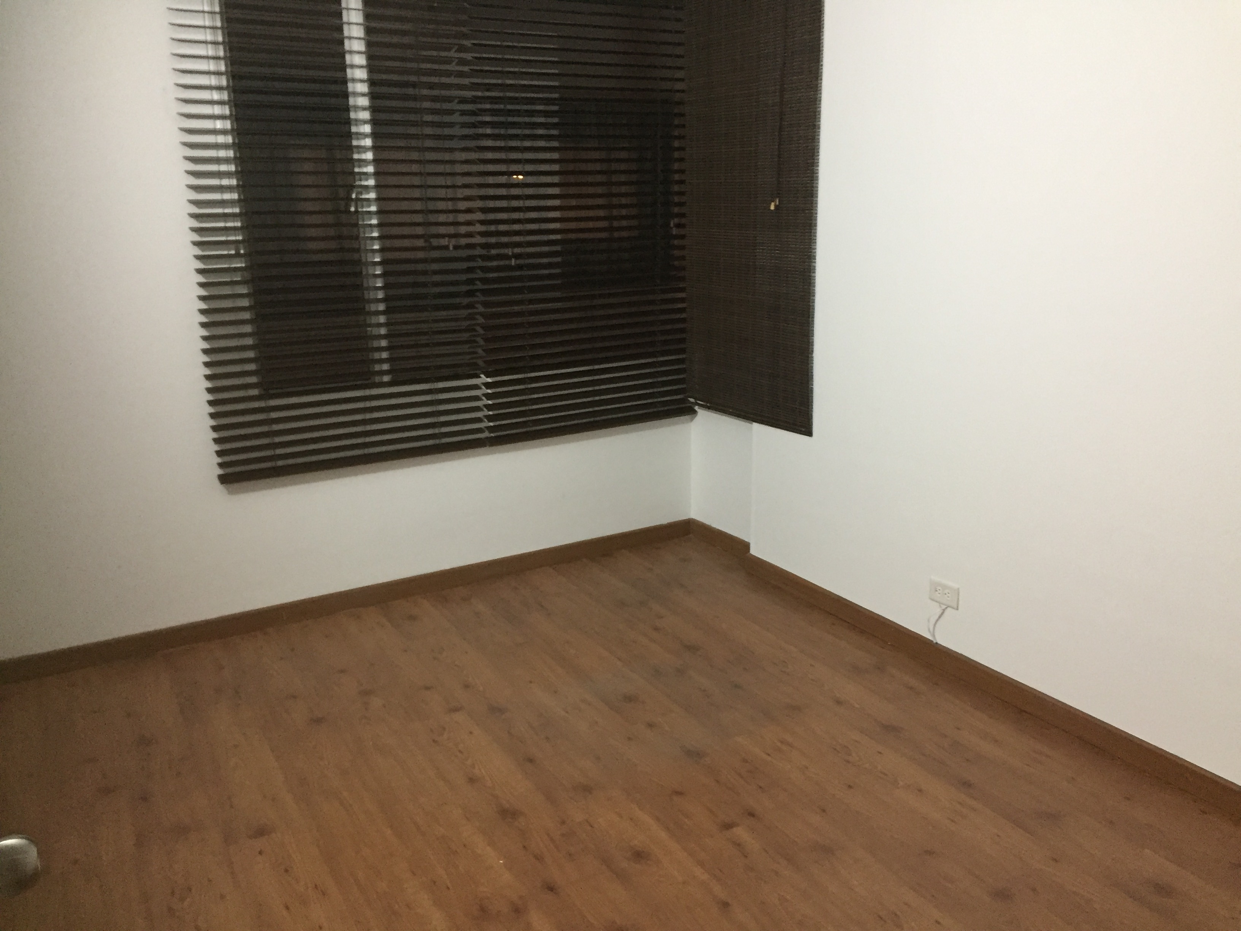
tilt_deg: -13.9
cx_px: 620
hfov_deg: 61.7
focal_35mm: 29
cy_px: 466
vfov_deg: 48.2
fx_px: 1040
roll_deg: +0.4
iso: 250
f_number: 2.2
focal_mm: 4.15
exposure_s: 1/24
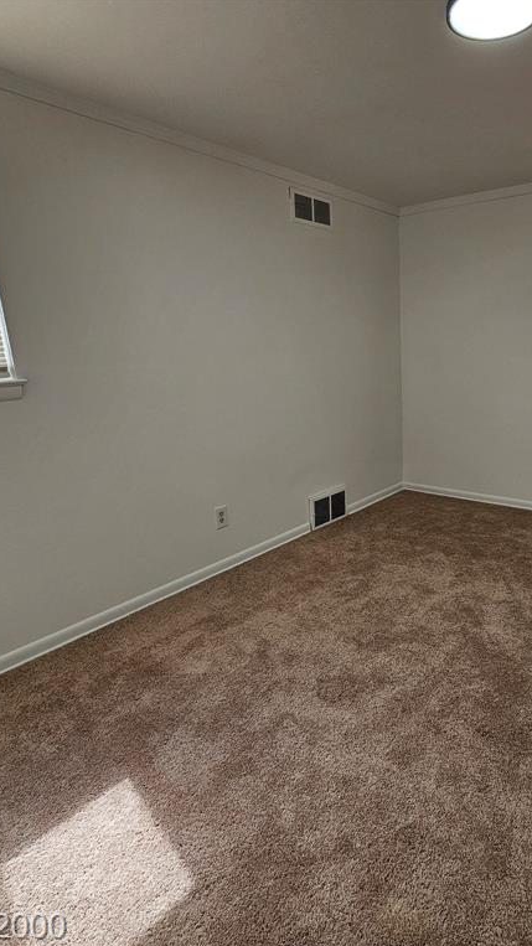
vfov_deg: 89.6
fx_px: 477
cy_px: 474
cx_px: 384
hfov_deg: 56.1
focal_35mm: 19
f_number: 2.2
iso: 64
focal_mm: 2.2
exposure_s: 1/120
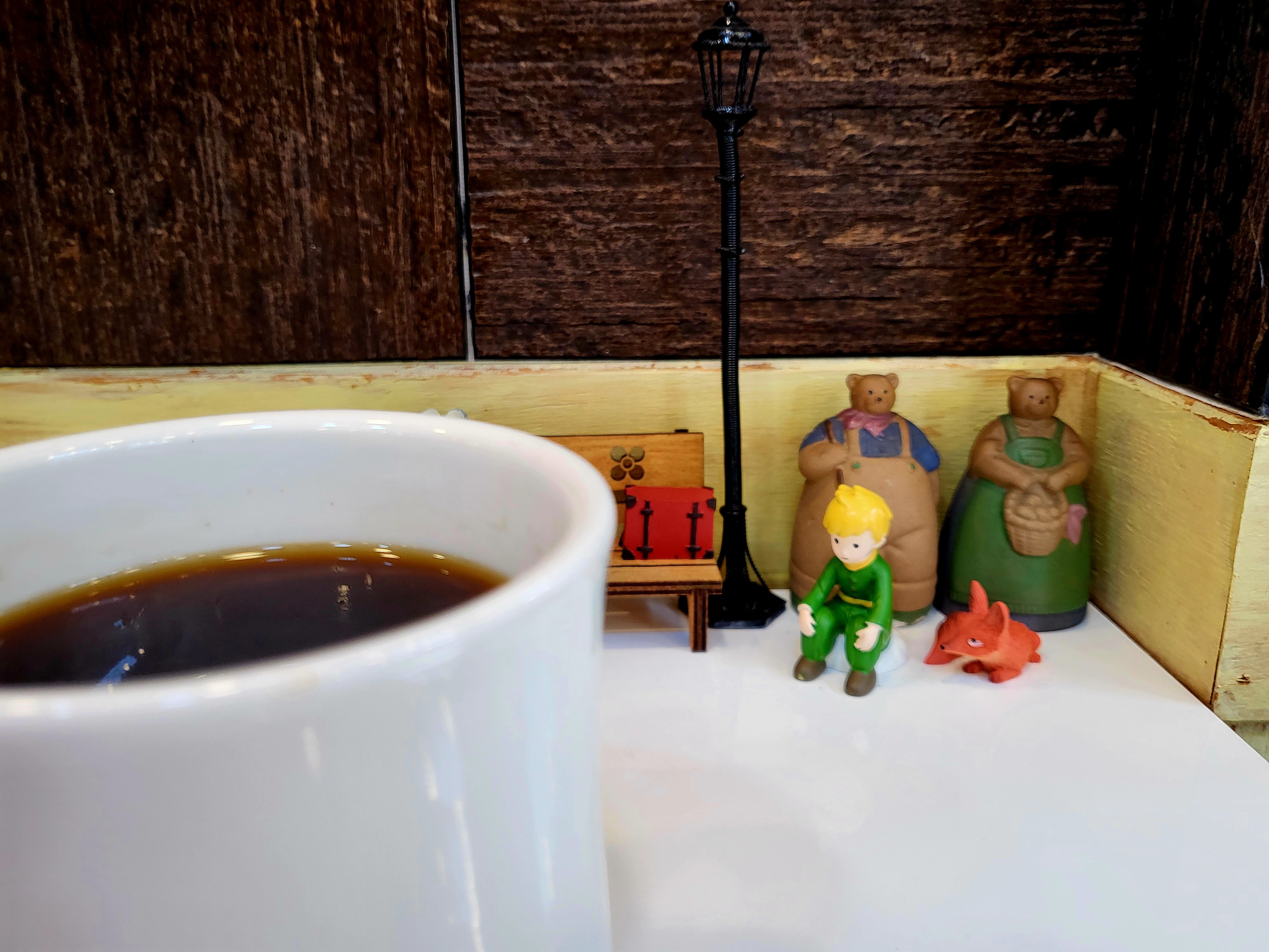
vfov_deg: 53.1
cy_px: 476
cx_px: 634
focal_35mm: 26
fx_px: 953
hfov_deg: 67.3
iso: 80
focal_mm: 4.25
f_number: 1.8
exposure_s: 1/120
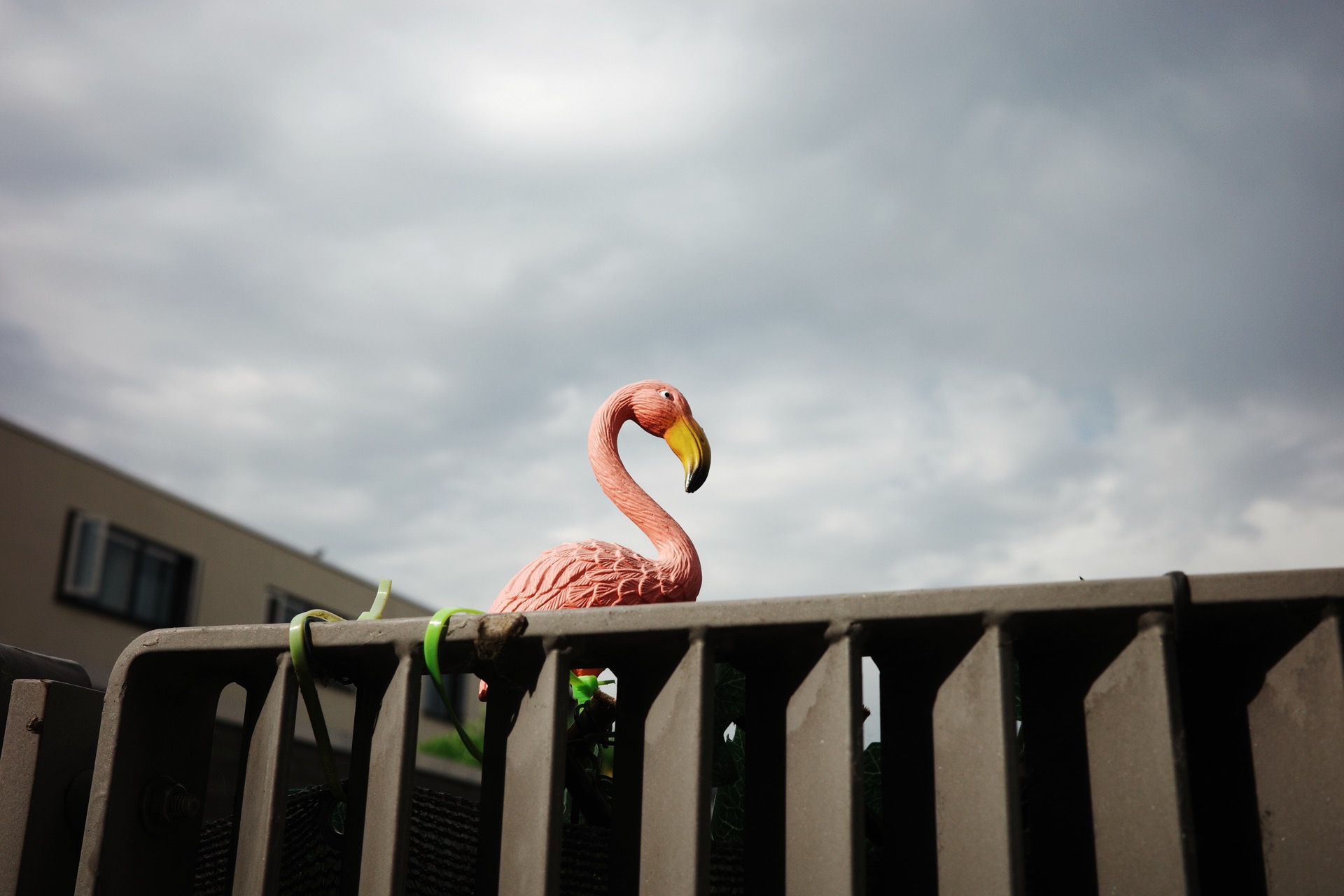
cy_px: 448
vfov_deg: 33.4
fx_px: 1493
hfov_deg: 48.5
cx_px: 672
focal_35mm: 40
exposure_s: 1/640
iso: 100
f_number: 5.6
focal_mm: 26
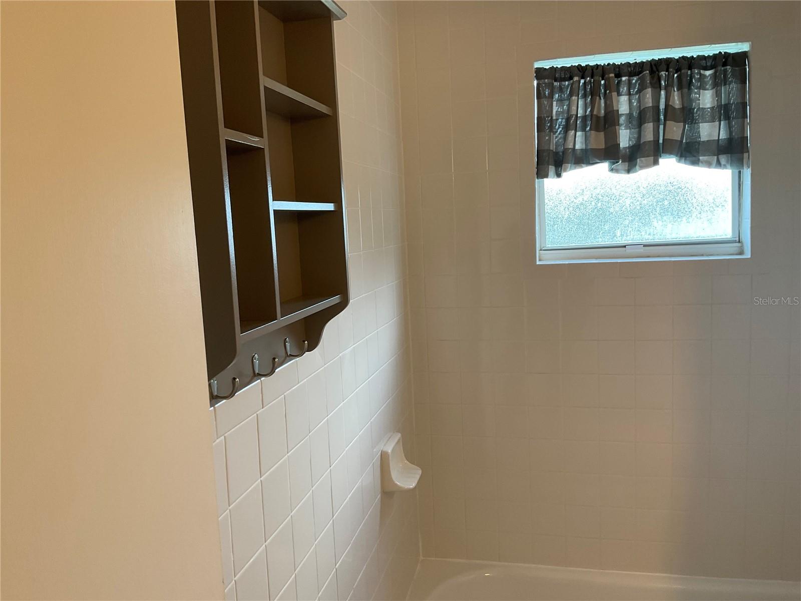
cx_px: 400
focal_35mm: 29
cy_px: 300
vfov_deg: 48.2
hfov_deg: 61.7
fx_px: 671
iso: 40
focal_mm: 3
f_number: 1.8
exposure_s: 1/60
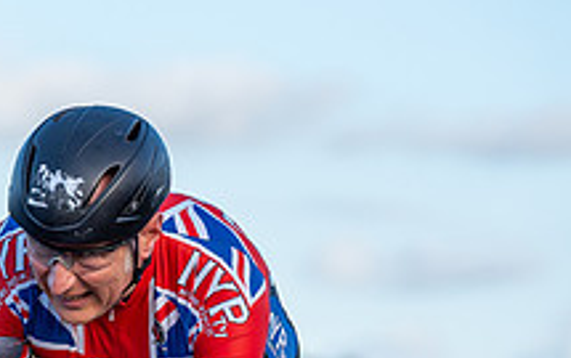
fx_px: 6716
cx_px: 29
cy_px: 320
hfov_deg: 4.9
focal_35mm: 431
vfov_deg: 3.1
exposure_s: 1/1000
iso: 250
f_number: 4
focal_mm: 157
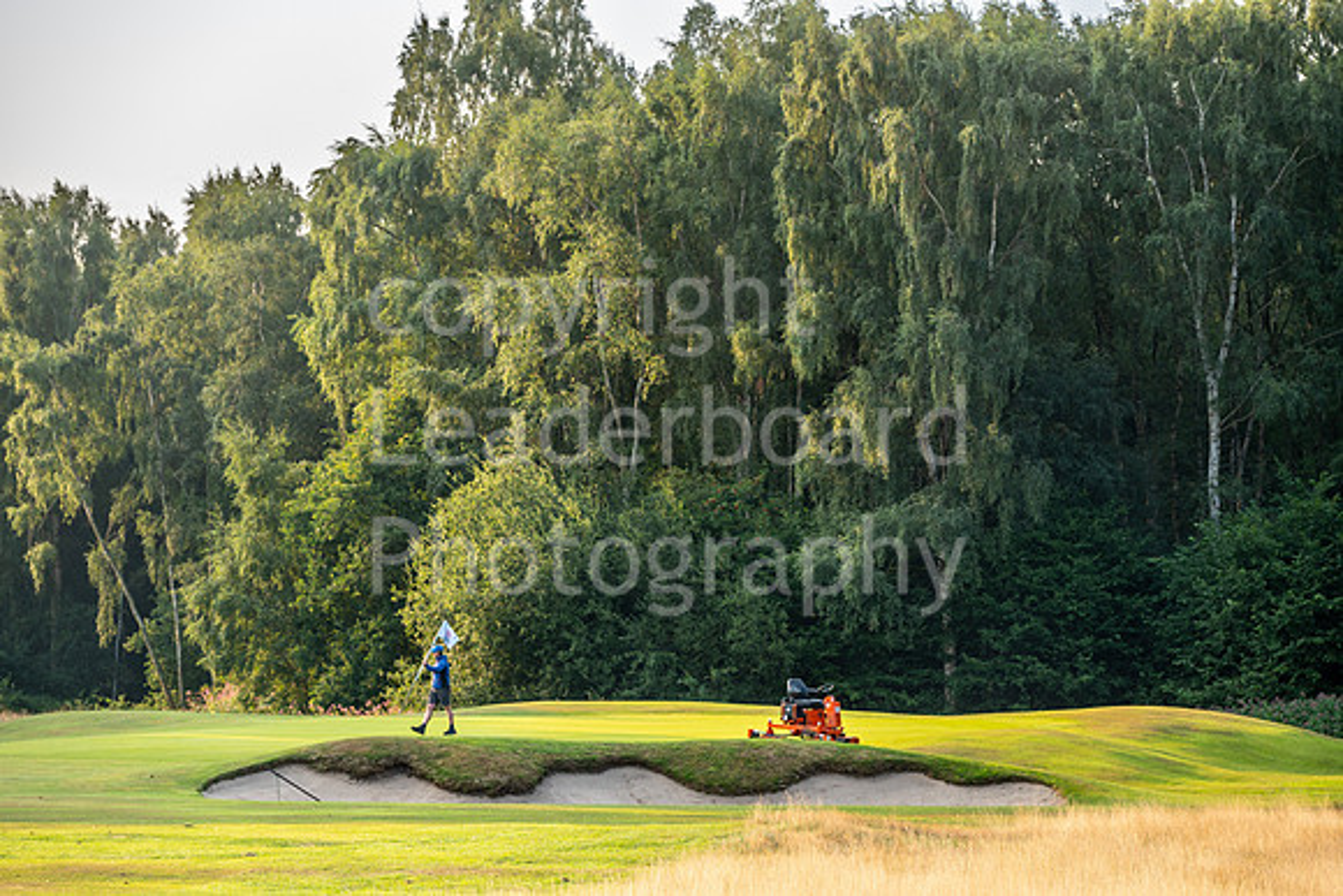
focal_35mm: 120
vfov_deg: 11.4
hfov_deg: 17.1
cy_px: 448
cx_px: 672
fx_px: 4478
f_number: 6.3
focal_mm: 120
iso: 160
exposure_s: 1/160
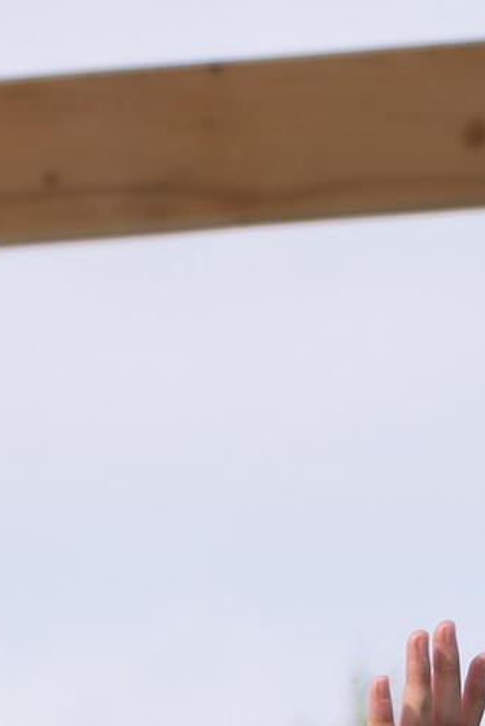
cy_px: 1607
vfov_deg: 3.2
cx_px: -478
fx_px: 12742
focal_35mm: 631
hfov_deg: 2.2
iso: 200
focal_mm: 55
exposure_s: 1/1600
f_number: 3.6
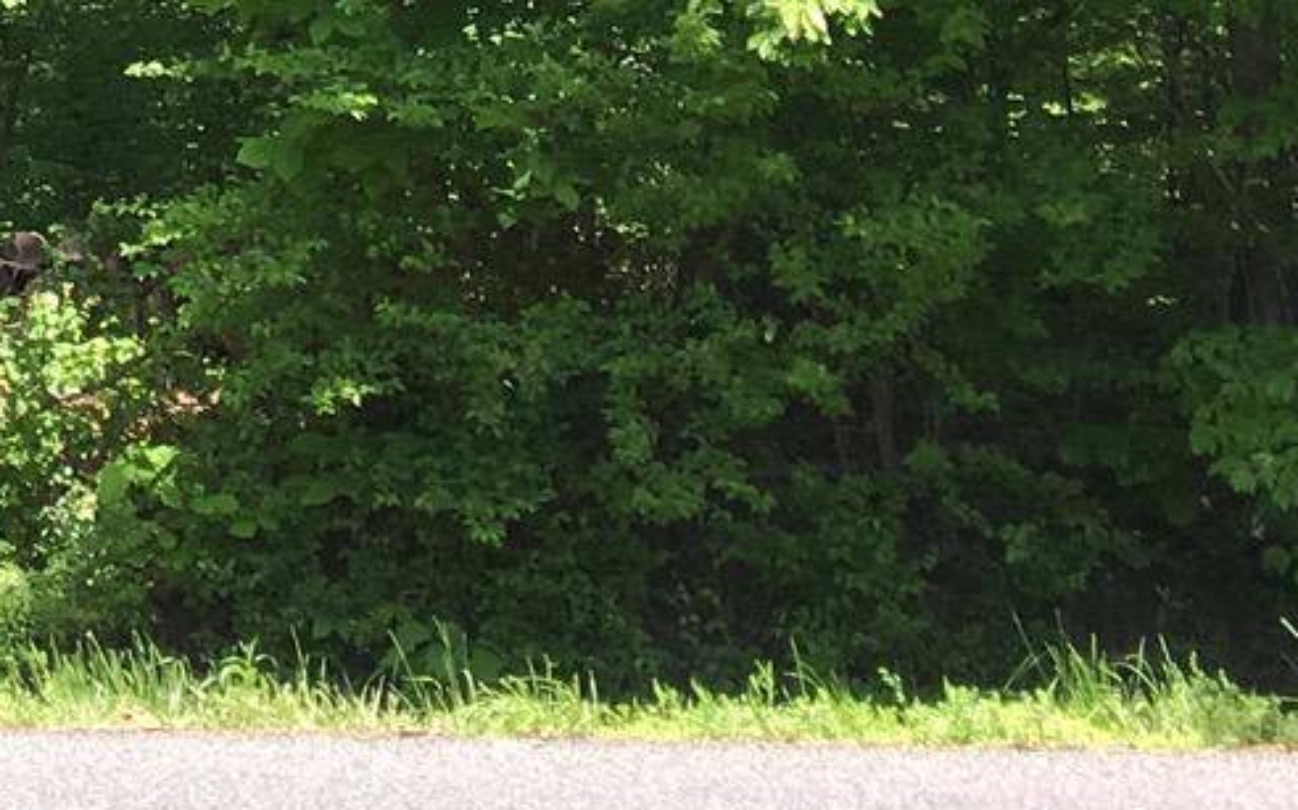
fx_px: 4526
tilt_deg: +16.1
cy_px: -1098
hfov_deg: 15.3
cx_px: -538
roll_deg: -0.1
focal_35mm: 128
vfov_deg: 9.2
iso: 25
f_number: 2.2
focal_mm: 4.15
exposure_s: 1/313
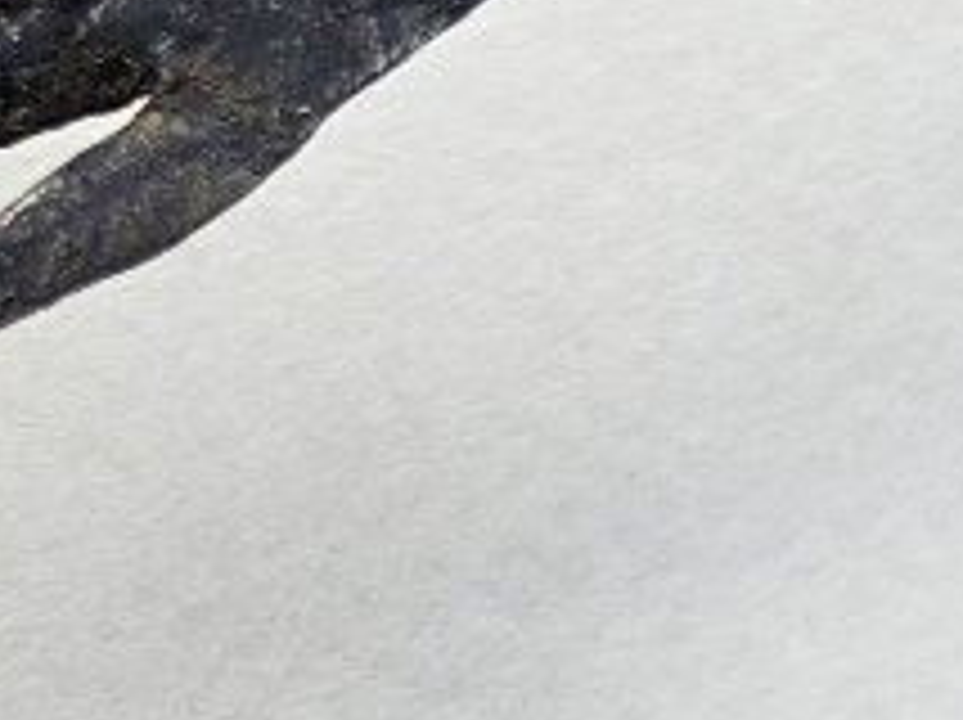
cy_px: -382
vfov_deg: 11.0
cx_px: 2358
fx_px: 3585
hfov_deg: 12.1
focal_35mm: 129
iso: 25
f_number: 1.8
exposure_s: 1/155
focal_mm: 5.4
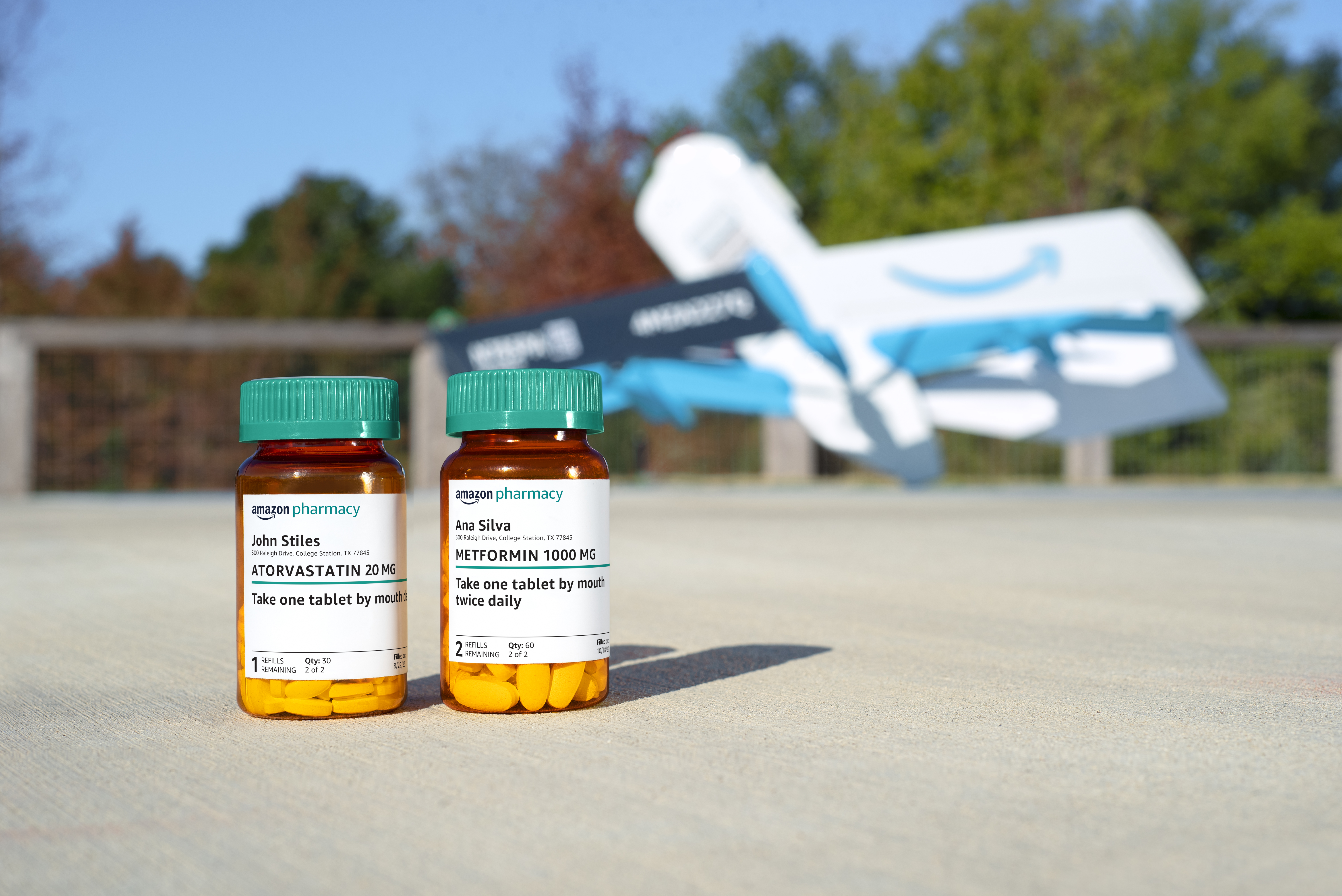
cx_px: 671
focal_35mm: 50
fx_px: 1865
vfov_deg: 27.0
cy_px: 448
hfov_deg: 39.6
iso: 100
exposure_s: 1/320
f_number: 9
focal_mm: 50
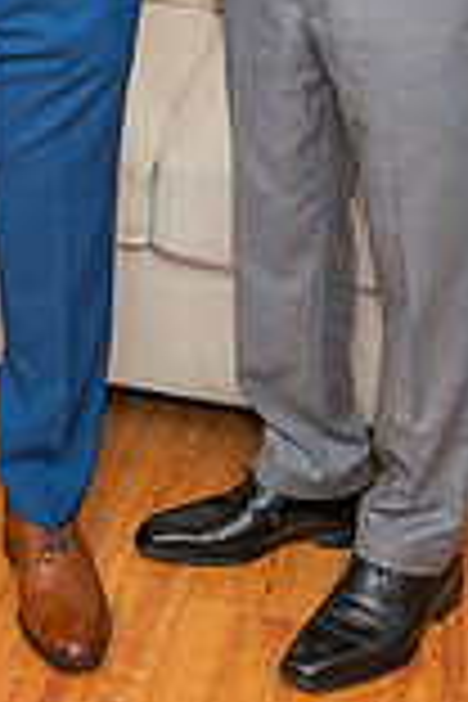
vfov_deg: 18.4
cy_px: -193
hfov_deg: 12.8
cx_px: -96
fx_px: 2028
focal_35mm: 104
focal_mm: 24
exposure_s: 1/160
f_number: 3.2
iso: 400
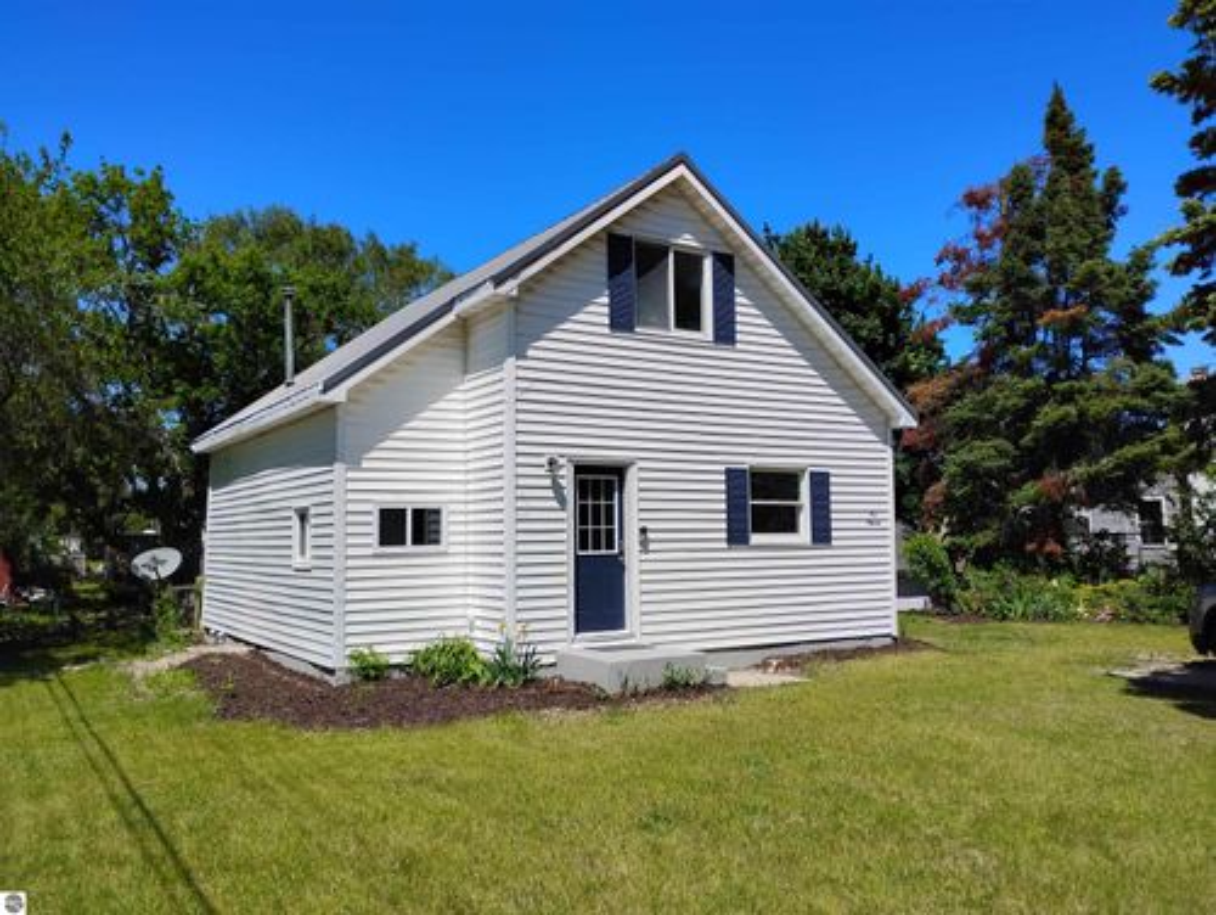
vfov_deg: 49.8
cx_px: 608
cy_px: 458
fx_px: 985
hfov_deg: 63.4
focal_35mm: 28
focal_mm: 4.26
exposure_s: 1/1358
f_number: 1.8
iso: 100
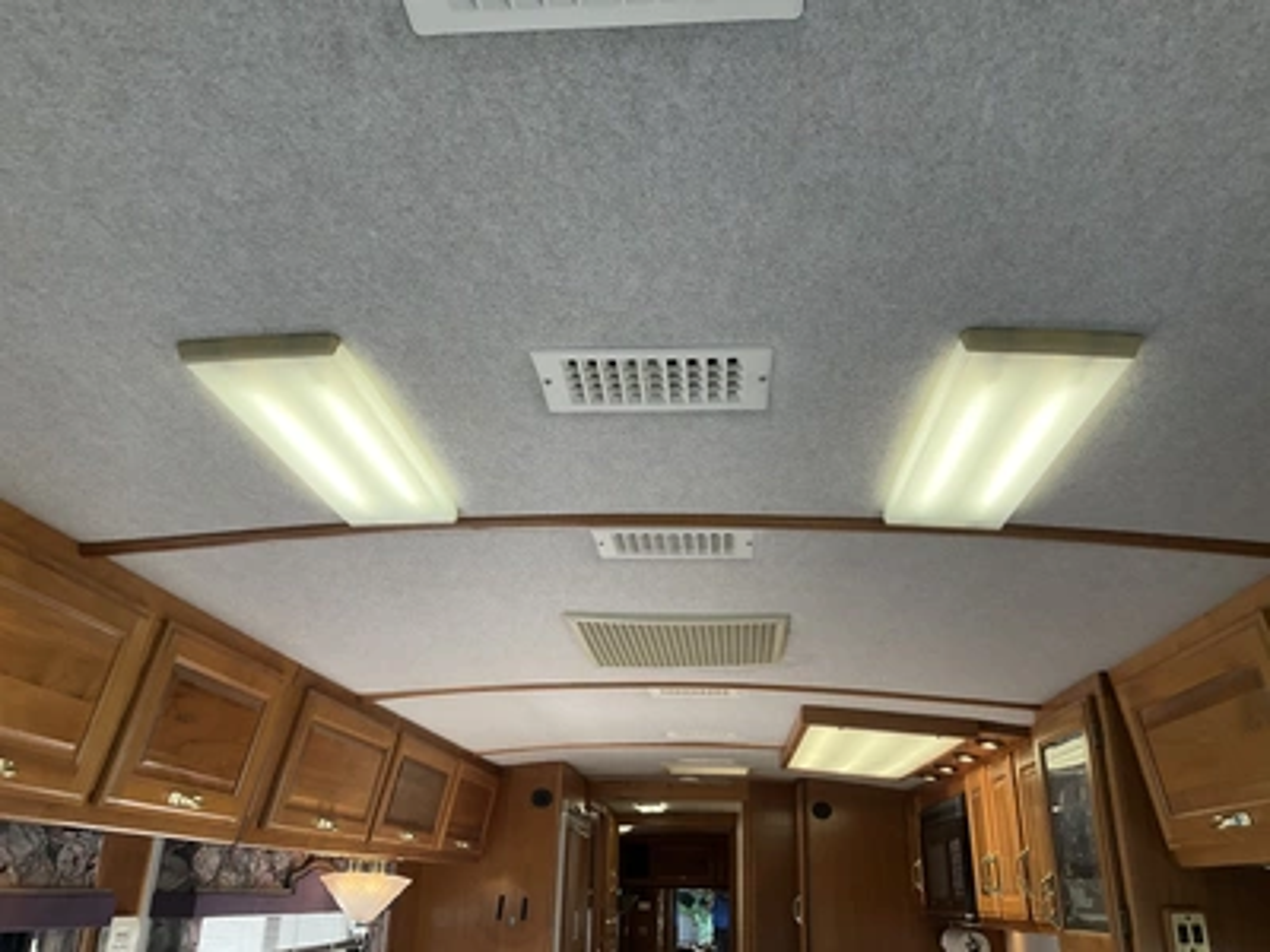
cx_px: 635
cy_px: 476
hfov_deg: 61.7
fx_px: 1064
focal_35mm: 29
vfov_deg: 48.2
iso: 50
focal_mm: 3
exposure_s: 1/122
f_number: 1.8
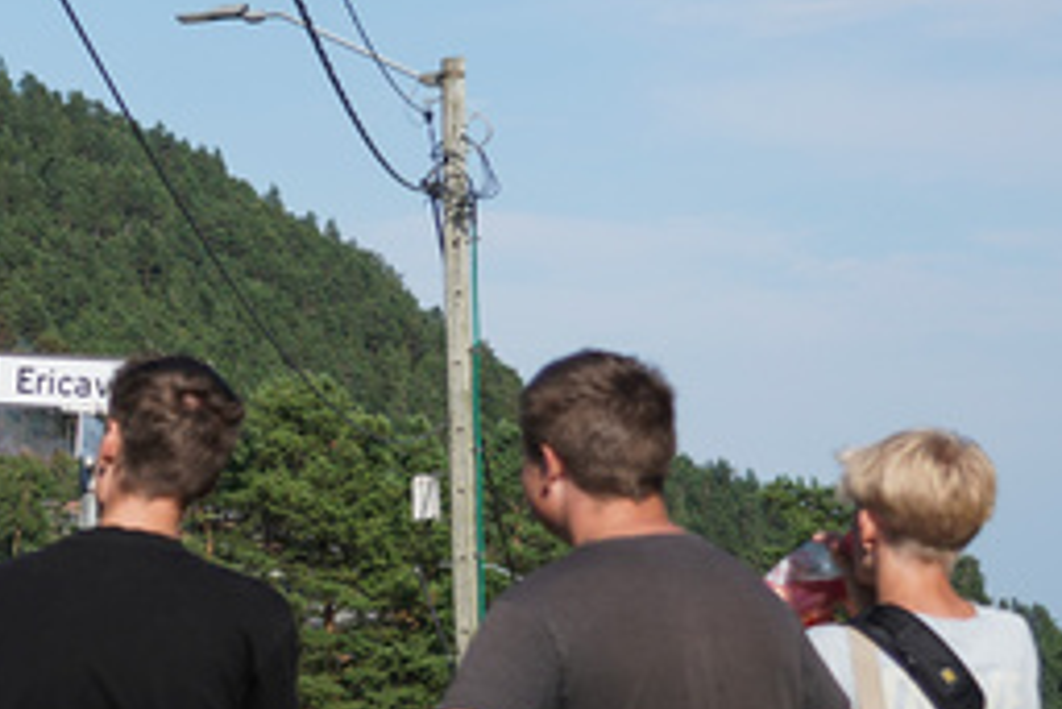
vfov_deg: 10.4
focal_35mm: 132
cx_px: -527
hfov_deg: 14.5
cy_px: 292
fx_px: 3896
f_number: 4
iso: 100
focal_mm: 33
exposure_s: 1/1000
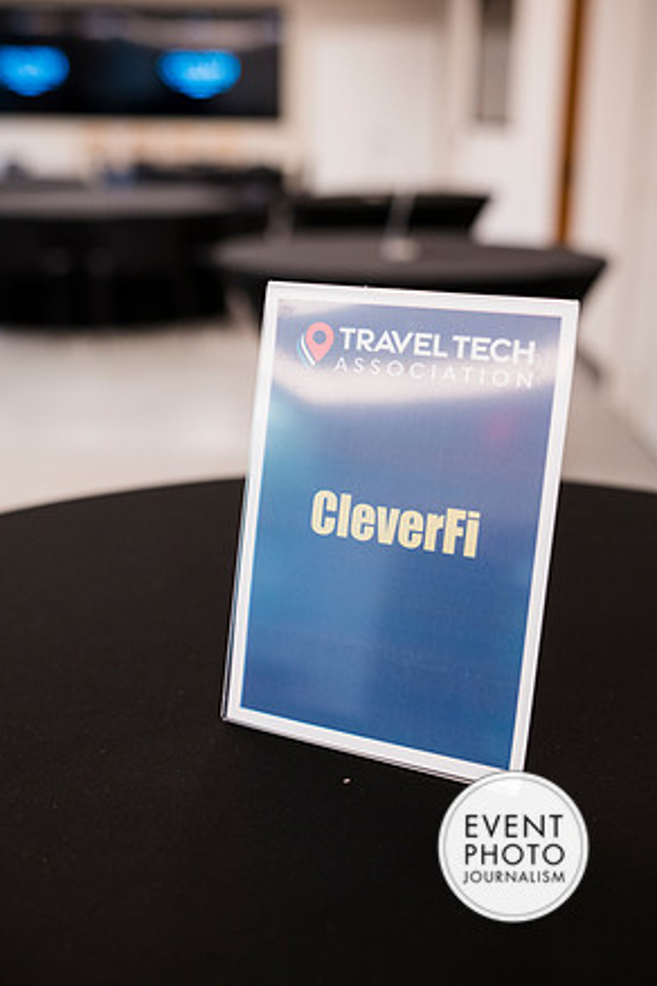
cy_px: 486
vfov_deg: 50.7
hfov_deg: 35.1
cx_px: 324
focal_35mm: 38
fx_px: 1040
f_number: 3.2
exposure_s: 1/200
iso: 1400
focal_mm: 37
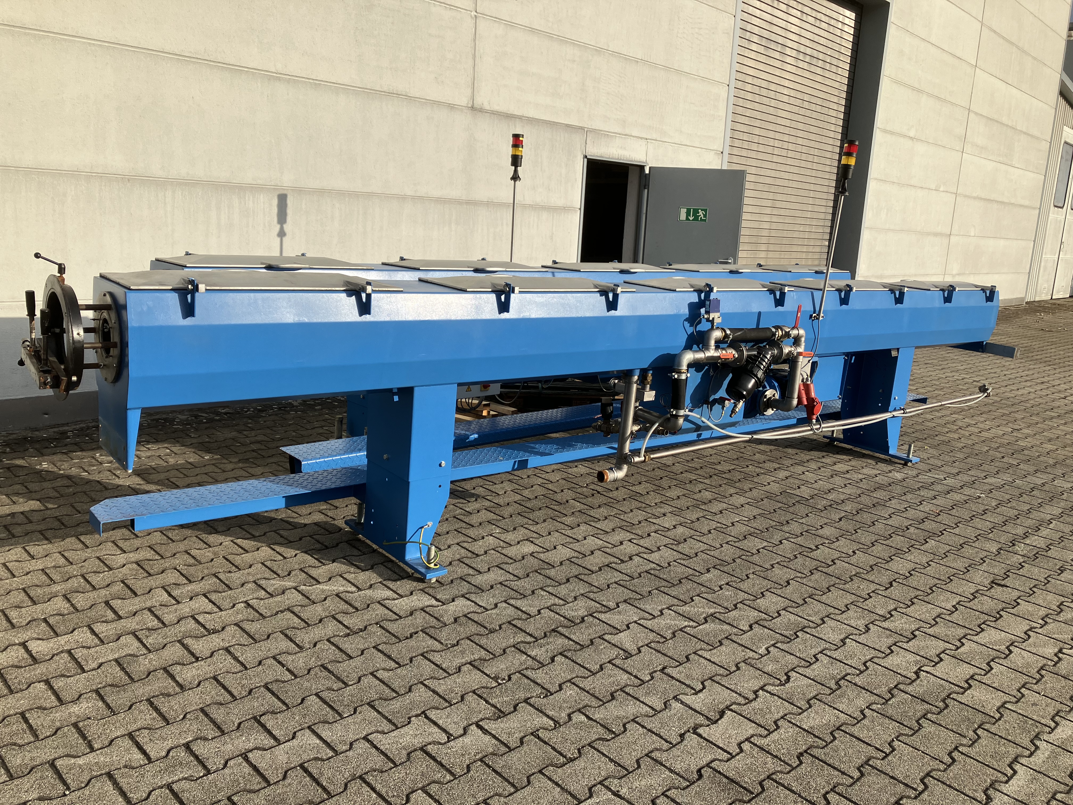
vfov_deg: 49.7
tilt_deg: -11.3
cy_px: 402
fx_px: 868
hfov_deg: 63.4
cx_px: 536
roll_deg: -2.9
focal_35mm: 28
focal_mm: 3.99
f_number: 1.8
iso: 32
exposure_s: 1/2208
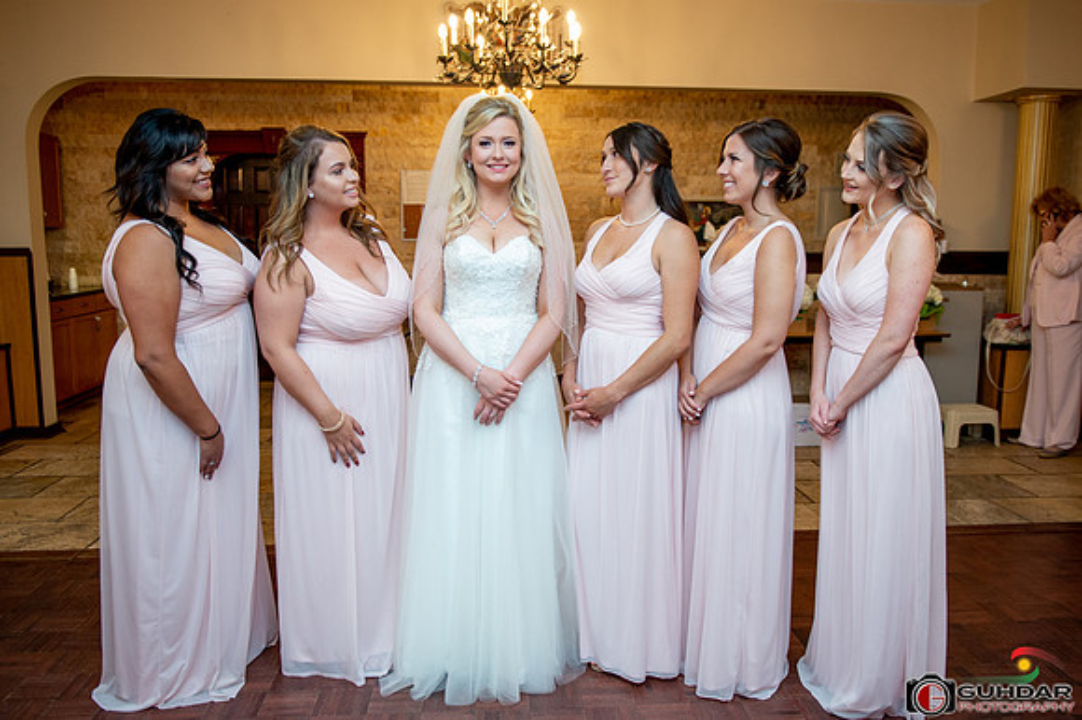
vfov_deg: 43.5
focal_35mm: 30
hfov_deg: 61.8
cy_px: 359
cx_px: 564
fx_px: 903
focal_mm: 28
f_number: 2.8
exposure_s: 1/160
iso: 1250
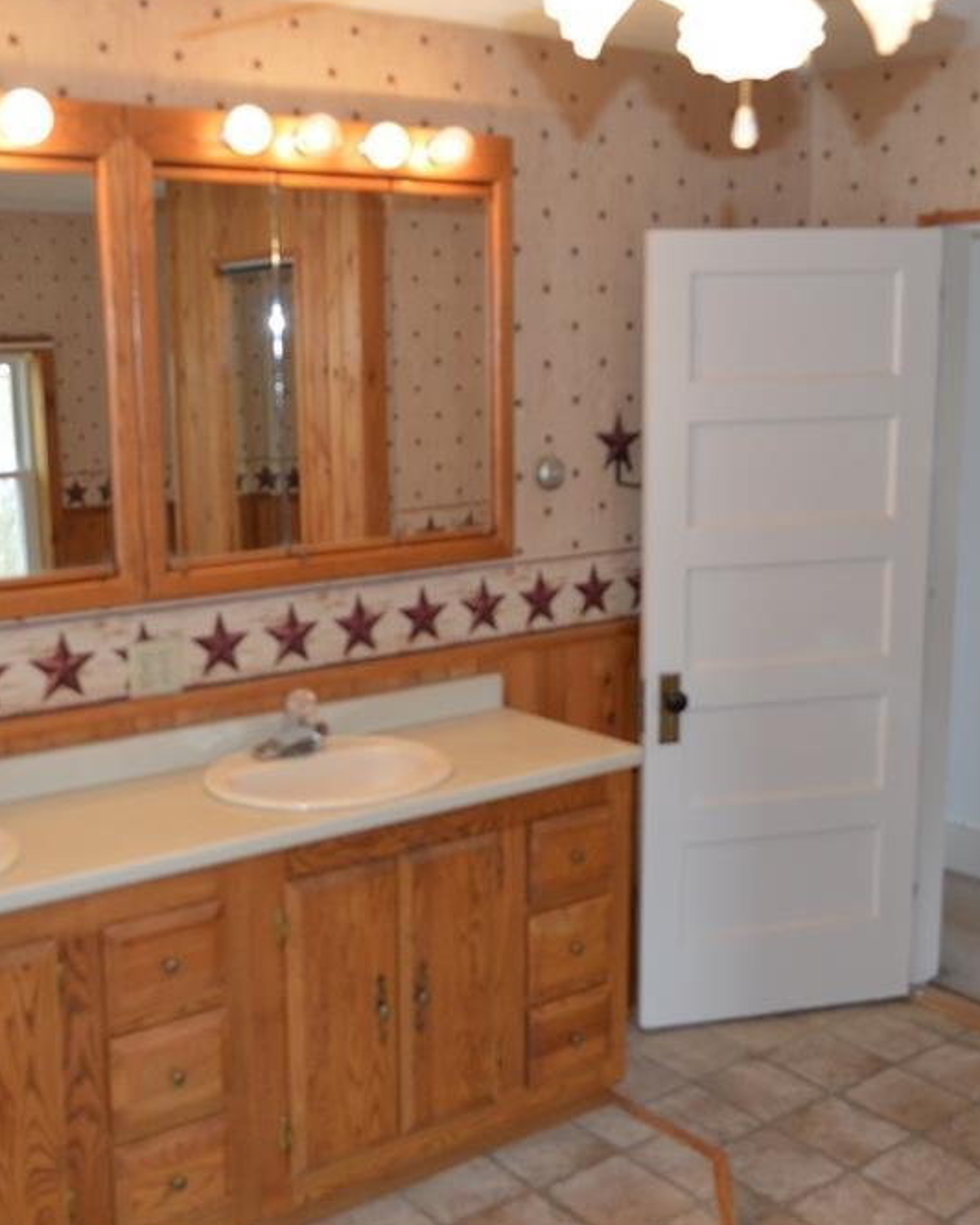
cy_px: 606
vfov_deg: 46.8
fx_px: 1414
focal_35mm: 39
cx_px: 379
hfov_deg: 38.0
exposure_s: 1/125
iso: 400
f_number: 4
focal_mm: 18
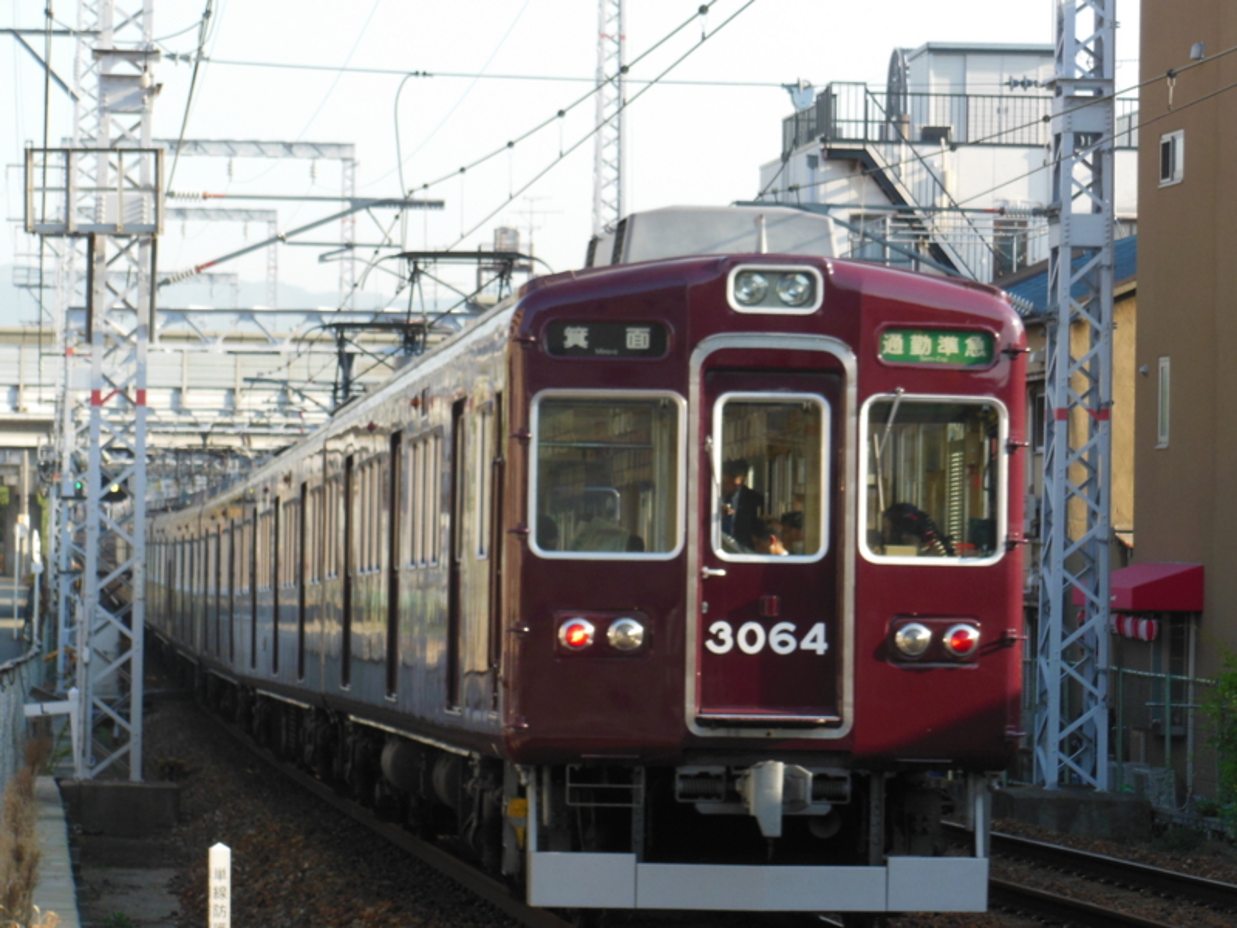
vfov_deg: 9.0
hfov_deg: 12.0
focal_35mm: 165
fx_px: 5896
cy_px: 464
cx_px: 618
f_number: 5.9
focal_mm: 29.5
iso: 250
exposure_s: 1/250
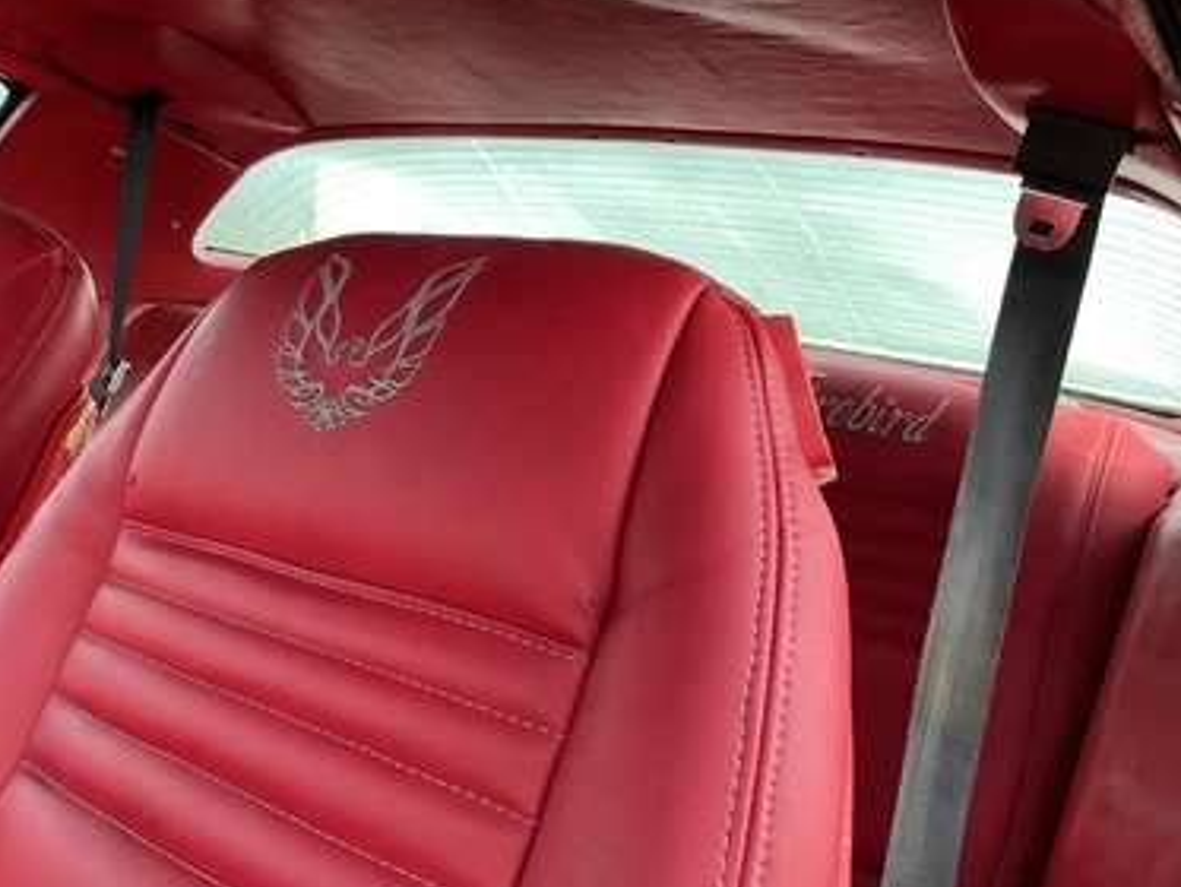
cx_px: 573
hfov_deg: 59.9
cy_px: 450
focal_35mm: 30
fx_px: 1024
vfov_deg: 46.8
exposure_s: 1/122
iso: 32
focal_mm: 3
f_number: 1.8
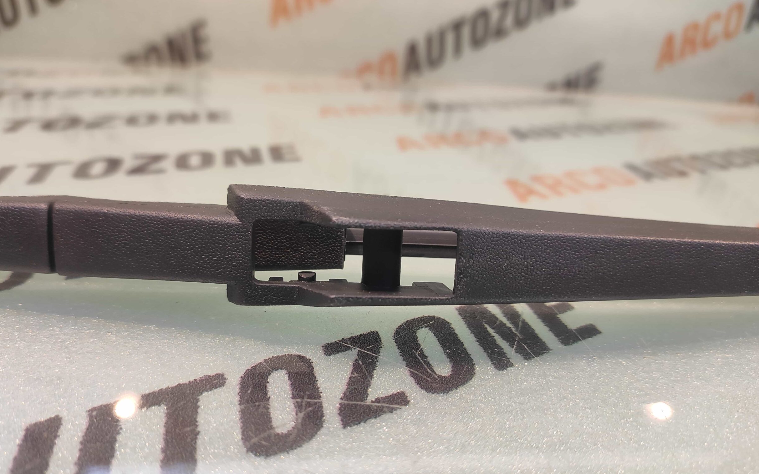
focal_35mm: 19
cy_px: 295
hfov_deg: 88.0
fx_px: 393
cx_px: 364
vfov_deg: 61.4
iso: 203
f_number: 1.79
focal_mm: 4.74
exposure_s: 1/33
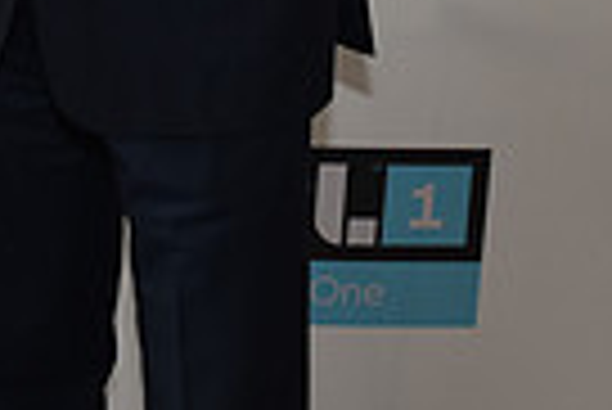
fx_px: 2110
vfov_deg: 10.3
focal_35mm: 124
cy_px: -390
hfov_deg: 15.8
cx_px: -158
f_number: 5.6
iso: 400
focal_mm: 29
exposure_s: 1/60
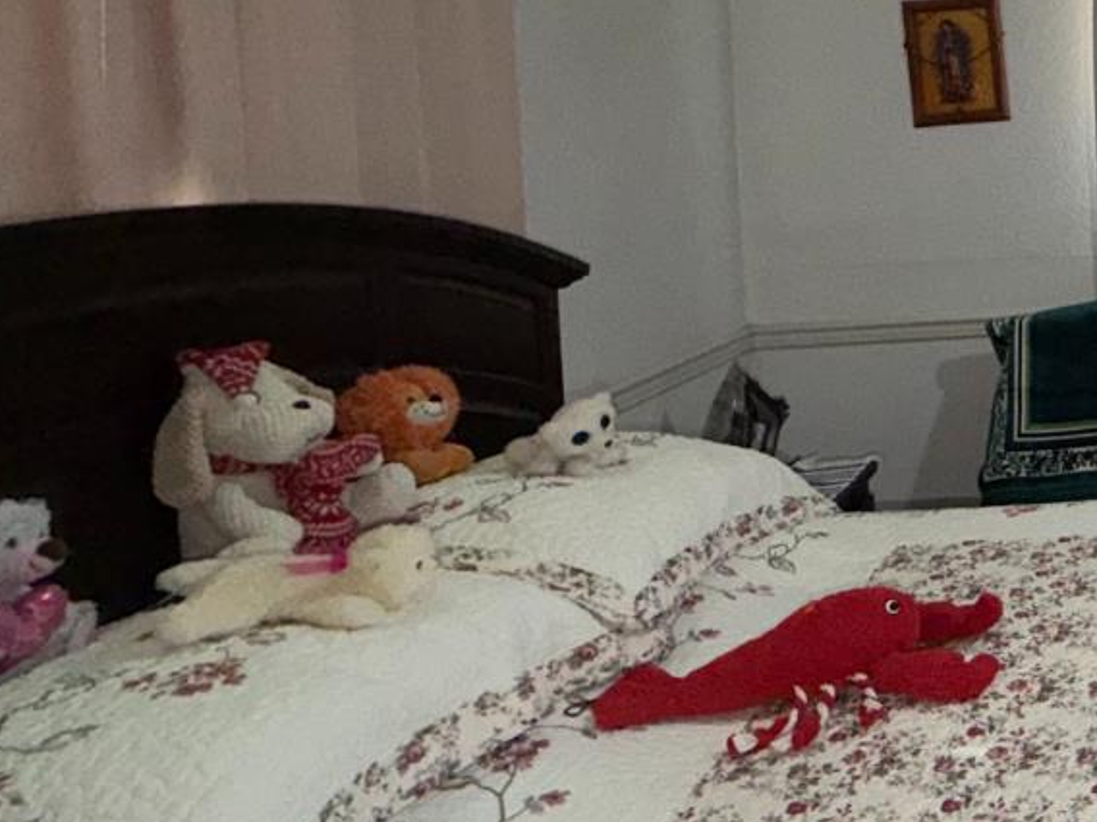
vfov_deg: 37.2
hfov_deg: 35.5
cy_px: 157
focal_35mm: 37
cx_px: 1404
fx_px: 1173
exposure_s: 1/60
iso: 100
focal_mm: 2.22
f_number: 2.2
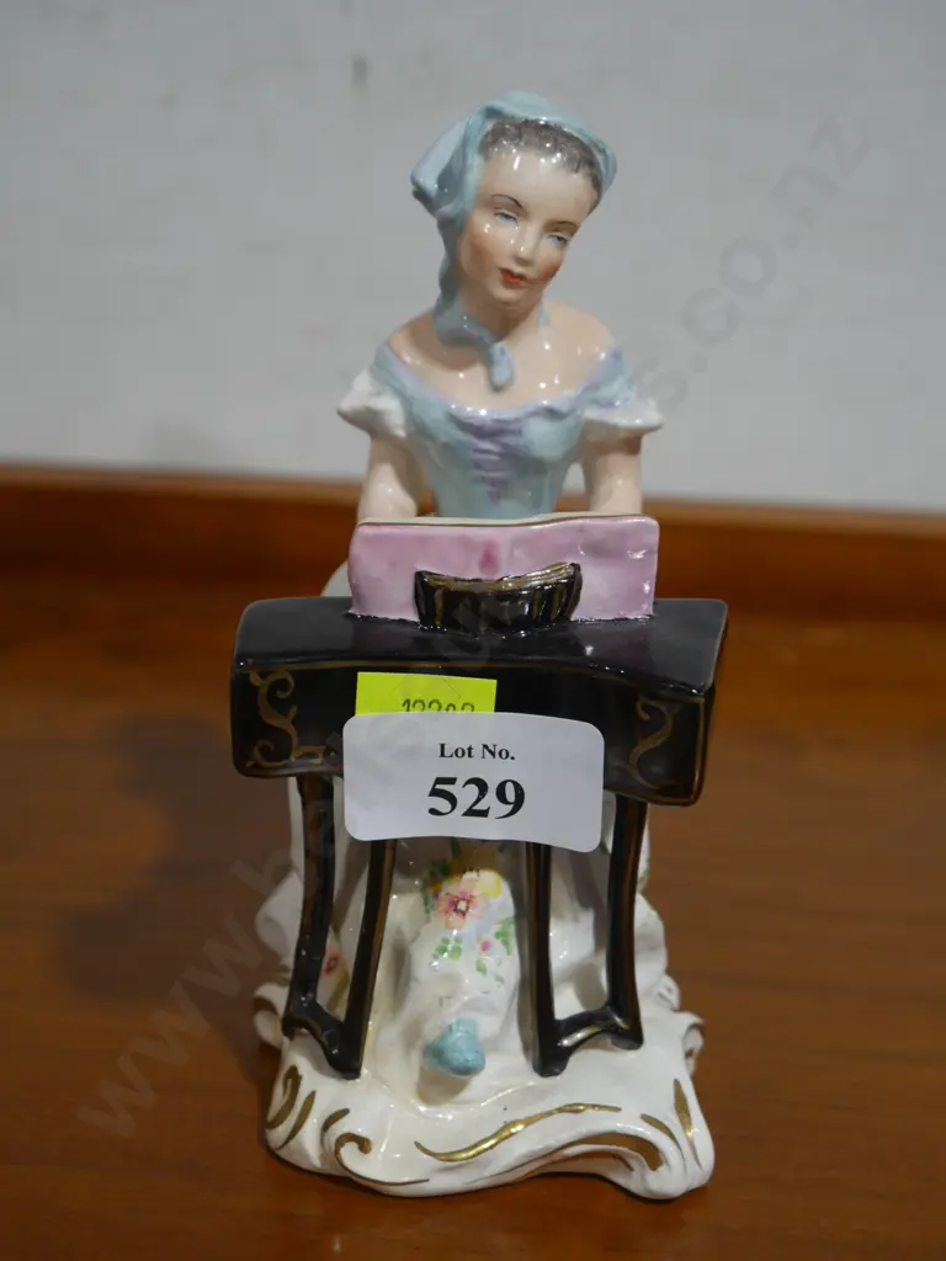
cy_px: 630
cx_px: 473
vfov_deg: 29.4
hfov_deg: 22.3
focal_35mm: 66
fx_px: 2405
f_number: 5.4
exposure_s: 1/80
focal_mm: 33
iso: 800
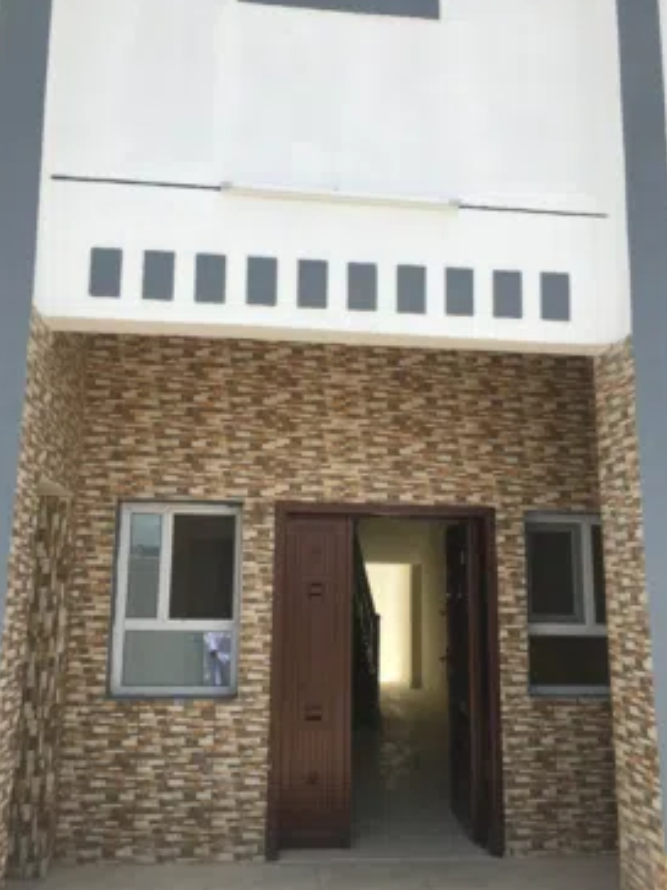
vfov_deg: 56.8
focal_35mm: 32
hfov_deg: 44.1
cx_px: 326
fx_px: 823
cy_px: 436
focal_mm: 4.15
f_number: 2.2
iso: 25
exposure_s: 1/1026
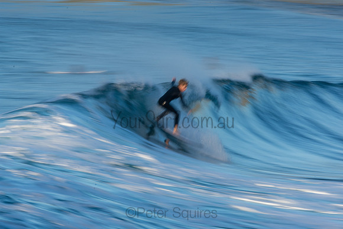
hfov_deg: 2.7
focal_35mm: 750
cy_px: 114
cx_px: 172
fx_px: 7147
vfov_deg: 1.8
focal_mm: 500
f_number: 25
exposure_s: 1/20
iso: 100
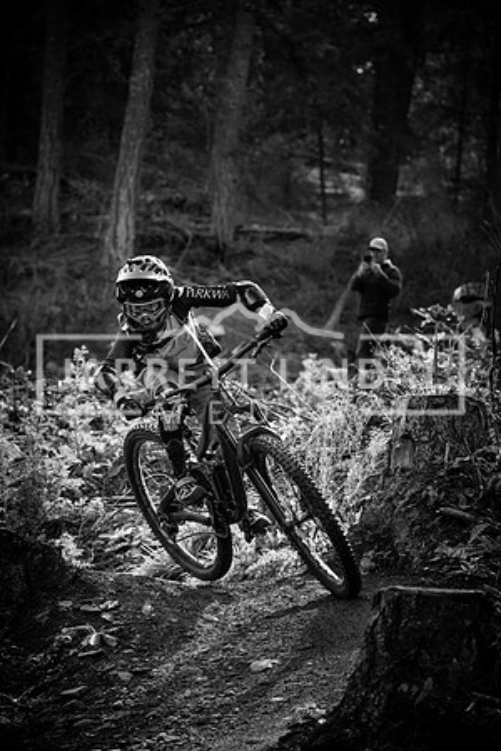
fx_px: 3820
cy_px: 376
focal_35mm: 183
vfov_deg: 11.2
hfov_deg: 7.5
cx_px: 250
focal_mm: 122
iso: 500
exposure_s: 1/1000
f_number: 5.6
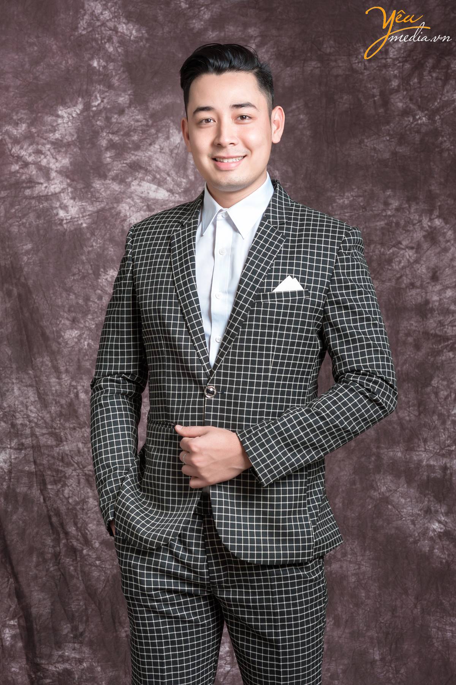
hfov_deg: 16.1
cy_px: 342
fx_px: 1617
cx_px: 228
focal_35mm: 85
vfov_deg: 23.9
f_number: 9
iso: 100
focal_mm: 85
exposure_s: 1/160
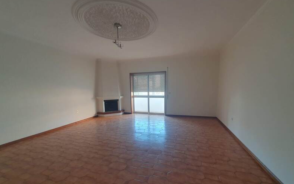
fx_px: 112
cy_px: 102
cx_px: 149
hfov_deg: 105.3
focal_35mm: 14
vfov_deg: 78.4
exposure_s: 1/50
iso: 160
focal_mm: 1.8
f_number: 2.2
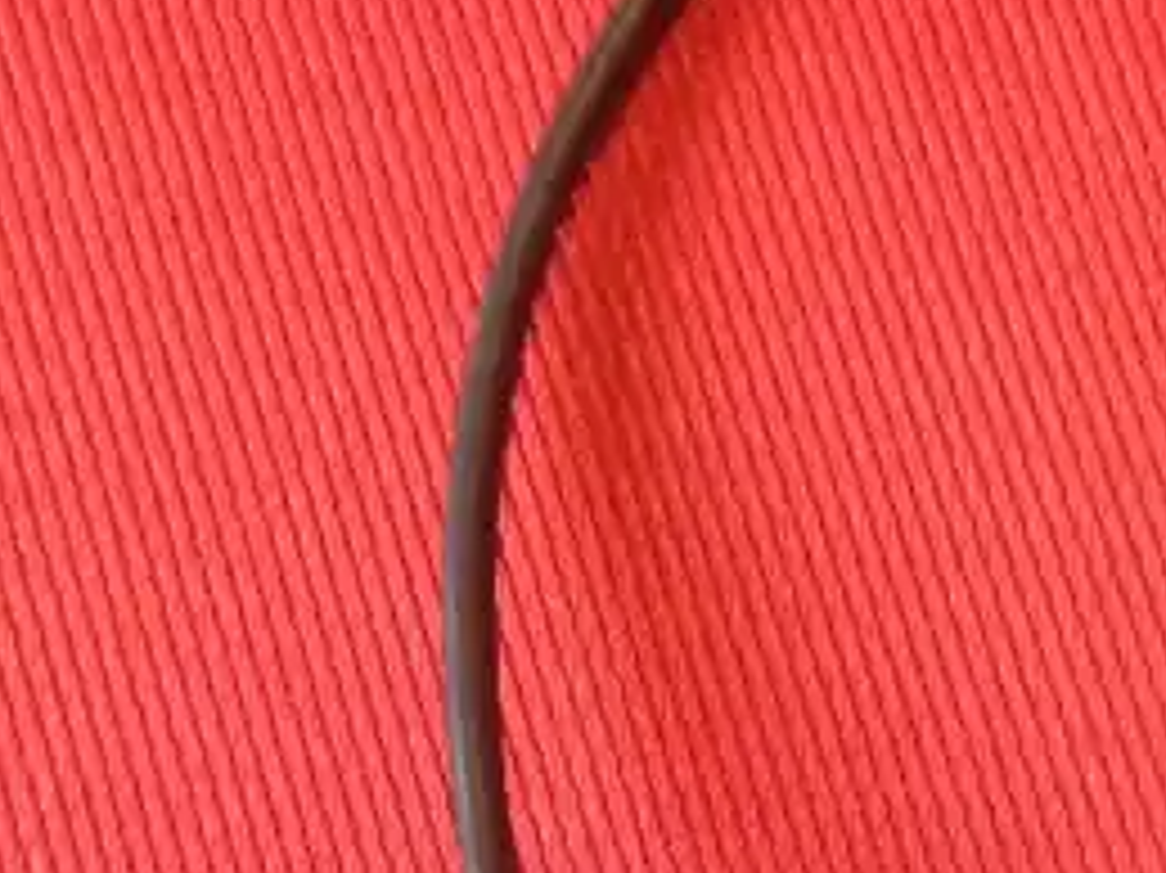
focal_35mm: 135
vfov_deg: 11.0
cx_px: 1004
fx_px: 4545
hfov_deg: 14.5
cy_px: 652
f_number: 2.4
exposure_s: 1/15
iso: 64
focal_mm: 4.28
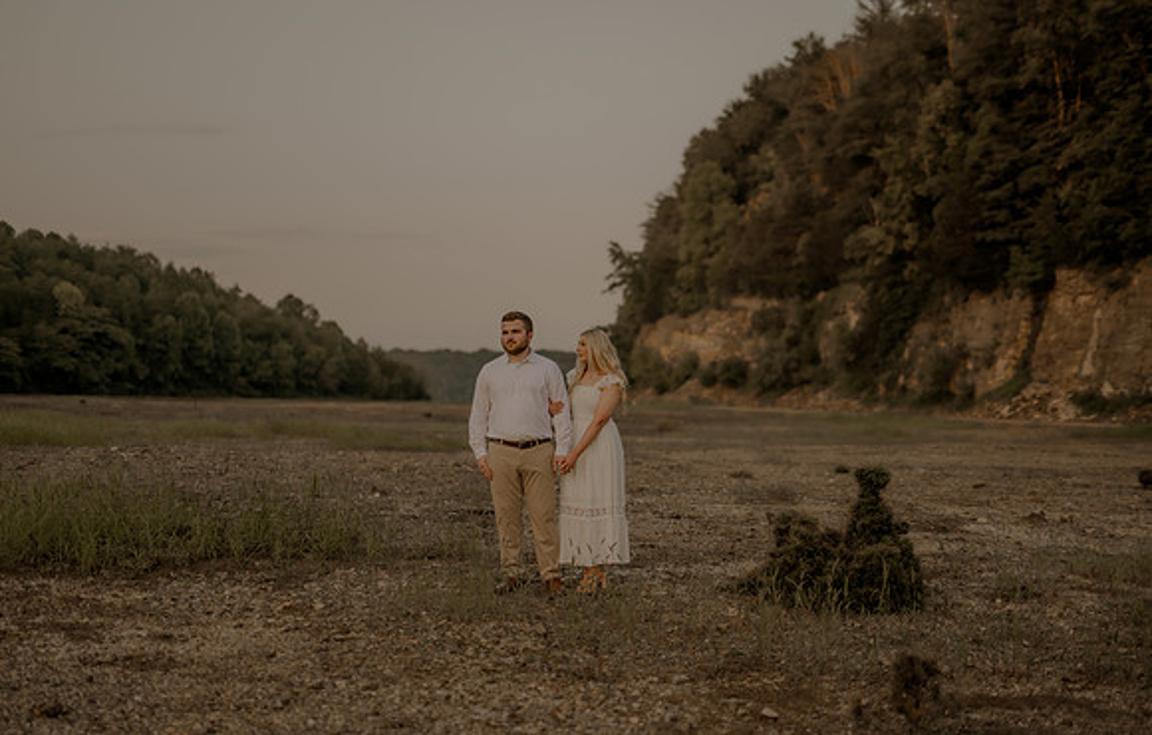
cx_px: 608
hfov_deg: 37.0
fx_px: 1719
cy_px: 397
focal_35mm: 54
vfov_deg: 24.1
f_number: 2.2
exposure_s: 1/1000
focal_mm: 50
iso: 200
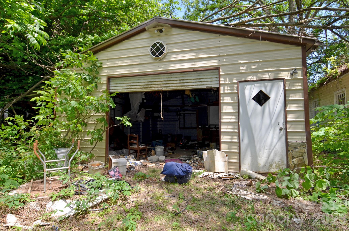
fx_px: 174
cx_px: 174
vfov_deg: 67.1
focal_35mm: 18
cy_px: 116
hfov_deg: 90.1
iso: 100
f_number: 5.6
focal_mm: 12
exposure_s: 1/250
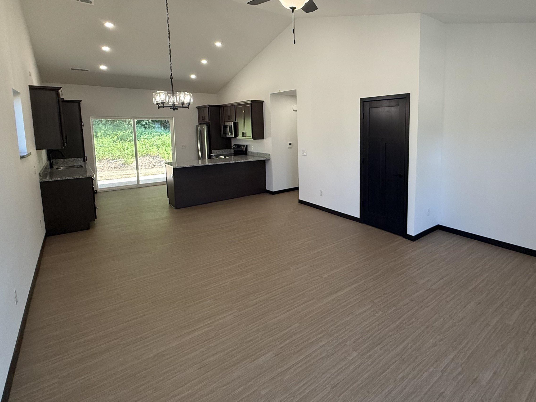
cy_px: 156
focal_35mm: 19
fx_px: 294
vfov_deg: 67.8
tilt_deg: -6.2
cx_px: 329
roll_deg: +0.8
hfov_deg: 83.3
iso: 160
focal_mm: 2.22
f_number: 2.2
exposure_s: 1/120
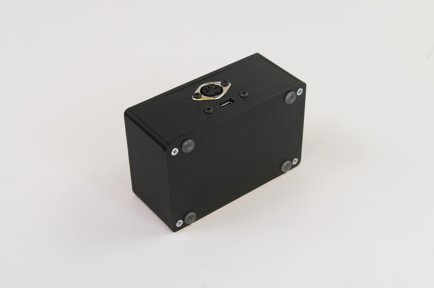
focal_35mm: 46
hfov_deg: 42.4
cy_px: 144
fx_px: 560
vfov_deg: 28.9
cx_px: 217
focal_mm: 31
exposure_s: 1/60
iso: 200
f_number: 6.3
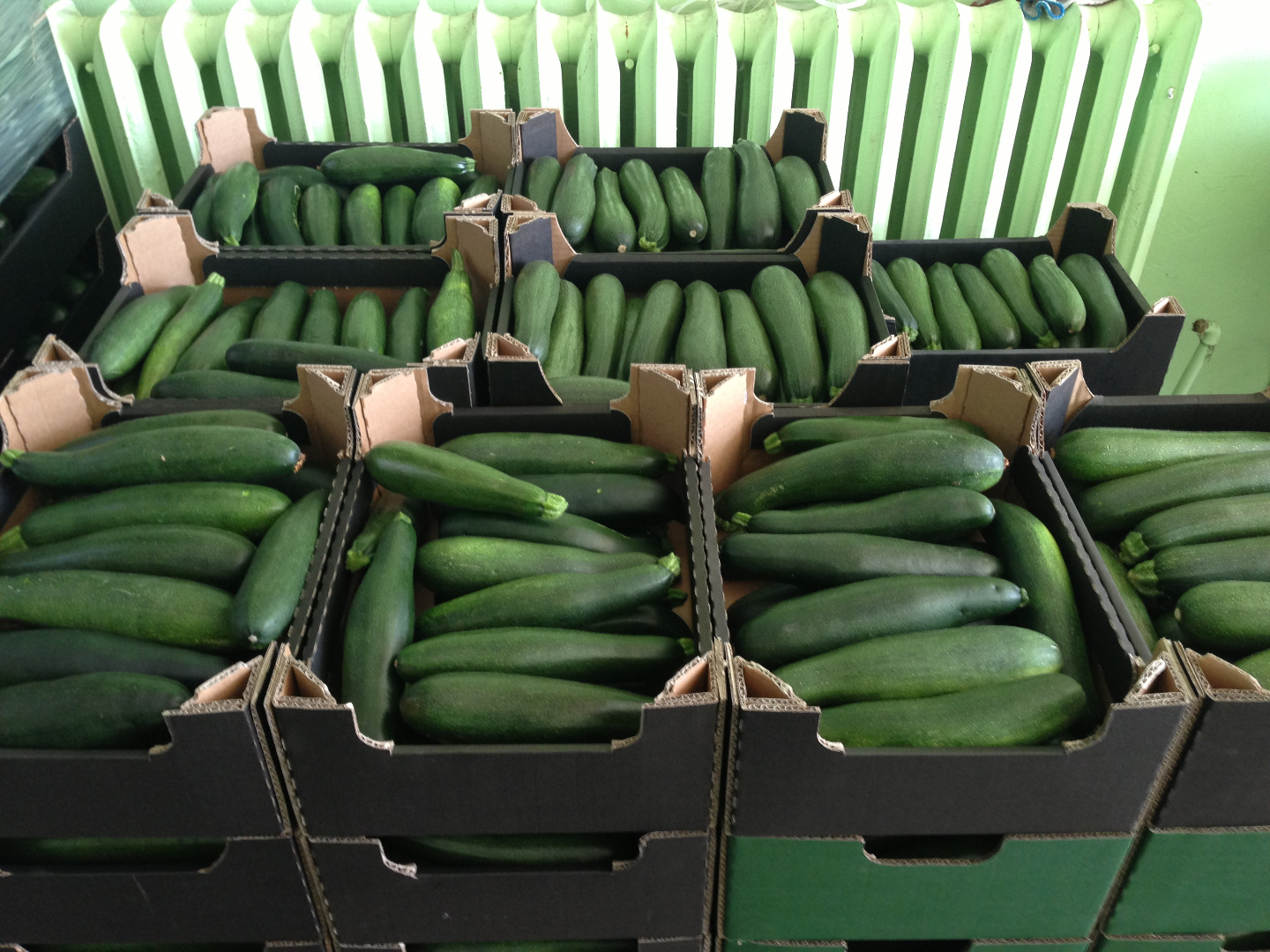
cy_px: 476
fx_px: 1211
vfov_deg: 42.9
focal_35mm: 33
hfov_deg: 55.4
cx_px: 635
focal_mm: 4.13
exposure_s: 1/20
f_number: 2.4
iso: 100
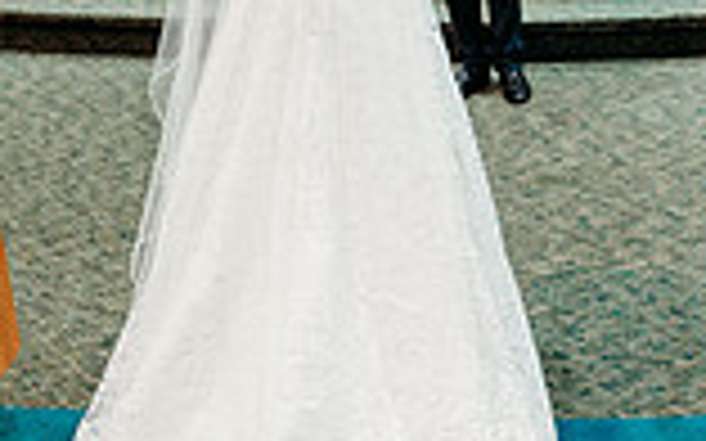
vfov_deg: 17.4
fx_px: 1346
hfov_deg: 28.7
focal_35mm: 70
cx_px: 567
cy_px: -140
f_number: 1.8
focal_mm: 24
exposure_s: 1/125
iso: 2000
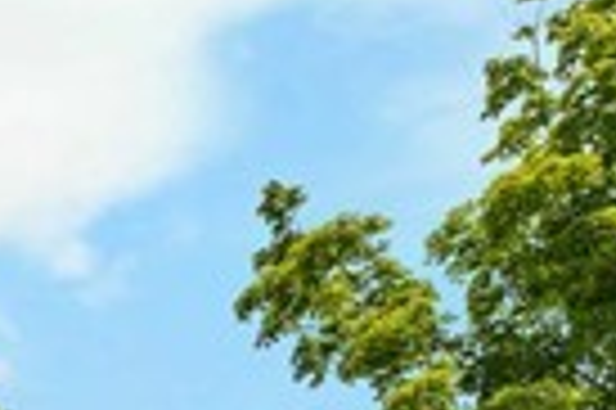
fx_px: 4204
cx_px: -1632
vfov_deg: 5.2
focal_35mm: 246
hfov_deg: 6.9
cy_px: 1397
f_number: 8
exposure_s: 1/80
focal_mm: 31
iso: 400
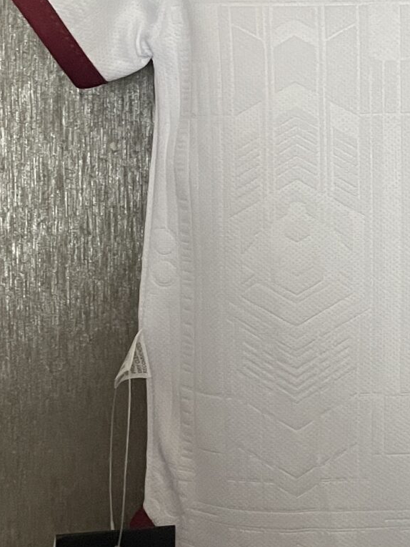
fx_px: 1374
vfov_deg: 22.5
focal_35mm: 87
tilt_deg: -2.2
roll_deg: -1.0
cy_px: 236
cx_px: 428
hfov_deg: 16.6
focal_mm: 4.2
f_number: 1.6
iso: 250
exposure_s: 1/60
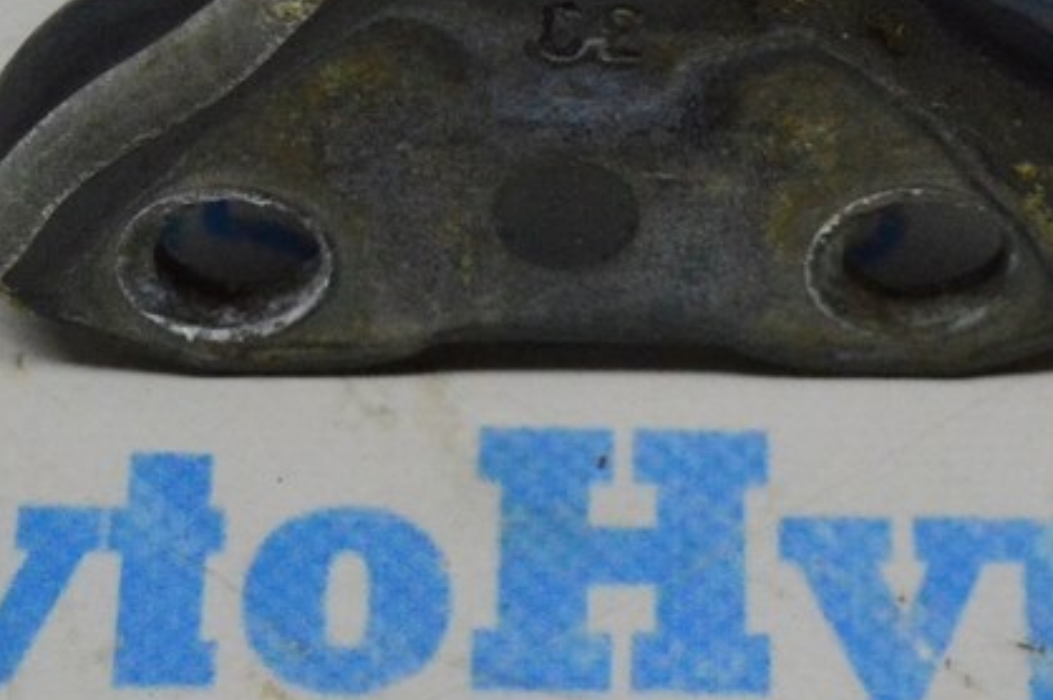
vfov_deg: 9.2
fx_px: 4296
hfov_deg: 14.0
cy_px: -24
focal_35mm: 147
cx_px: 703
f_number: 4.8
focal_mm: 40
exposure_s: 1/1250
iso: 6400
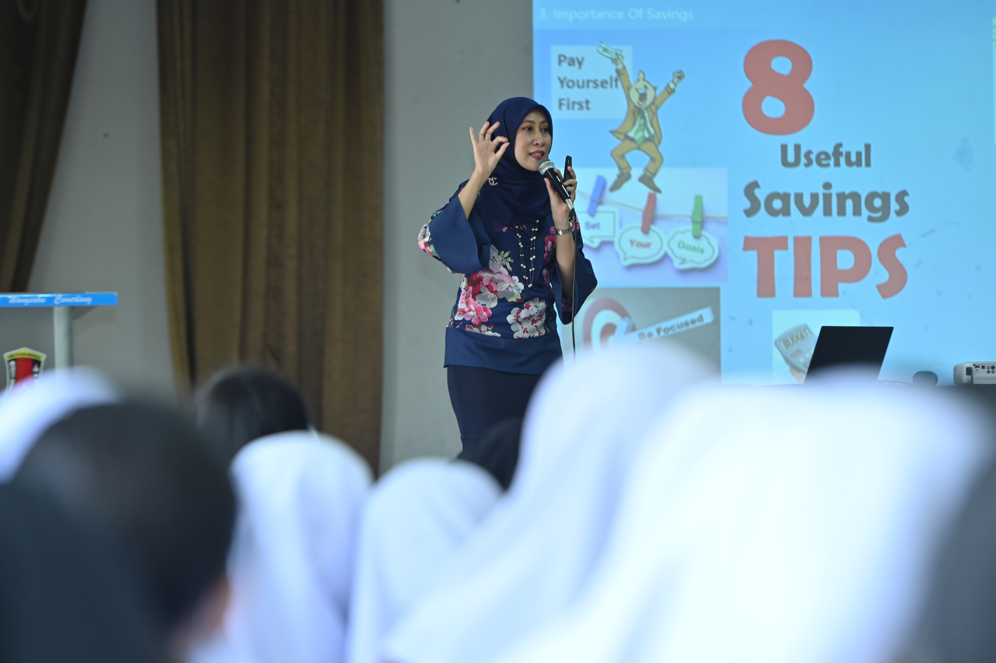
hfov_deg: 12.1
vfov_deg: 8.1
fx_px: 4702
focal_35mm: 170
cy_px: 332
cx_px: 498
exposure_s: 1/125
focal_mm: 170
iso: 1000
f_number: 4.5
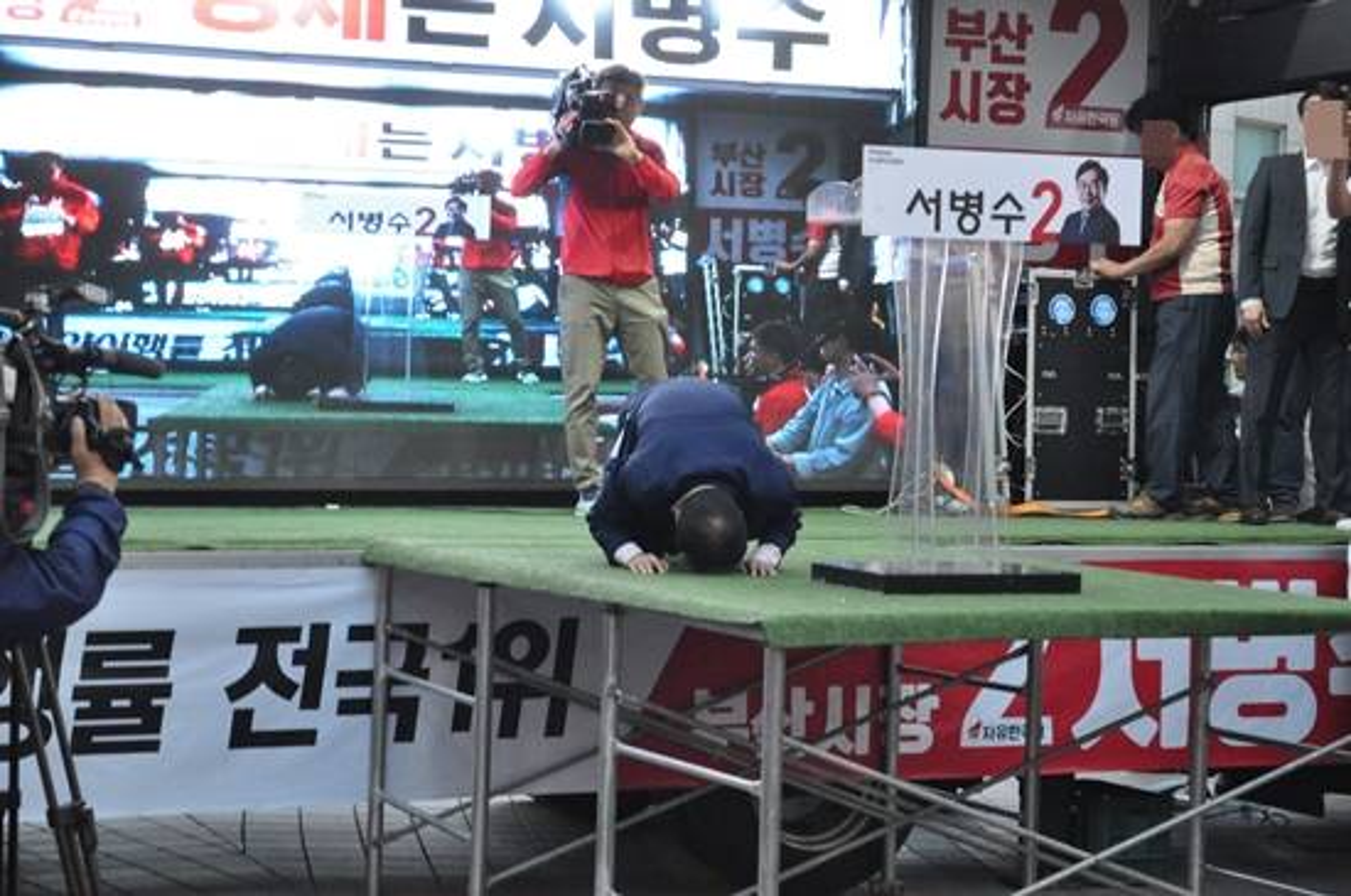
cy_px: 448
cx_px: 676
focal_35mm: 82
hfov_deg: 24.7
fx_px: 3091
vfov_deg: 16.5
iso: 2800
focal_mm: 55
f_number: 5.6
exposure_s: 1/60
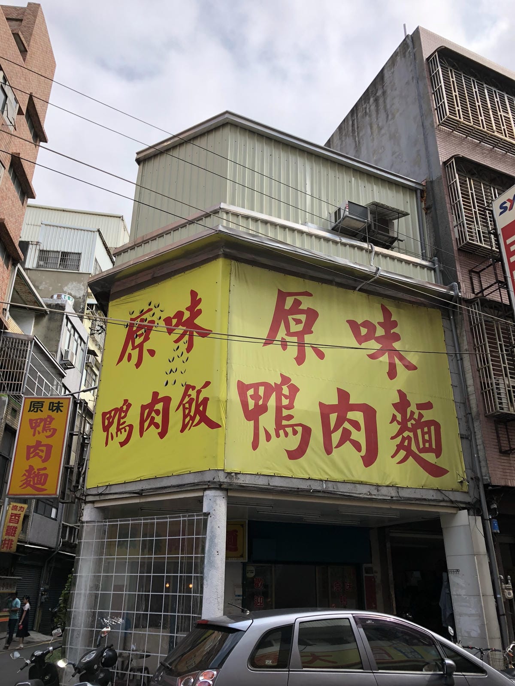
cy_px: 343
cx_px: 258
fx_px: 555
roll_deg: -1.0
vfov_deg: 63.4
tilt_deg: +22.7
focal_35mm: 28
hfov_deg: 49.7
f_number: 1.8
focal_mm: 3.99
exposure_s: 1/979
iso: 20
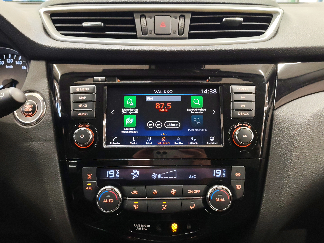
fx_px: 318
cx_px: 162
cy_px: 122
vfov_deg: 41.8
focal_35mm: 34
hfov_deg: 54.0
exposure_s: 1/50
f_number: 1.9
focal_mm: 6.12
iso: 1000
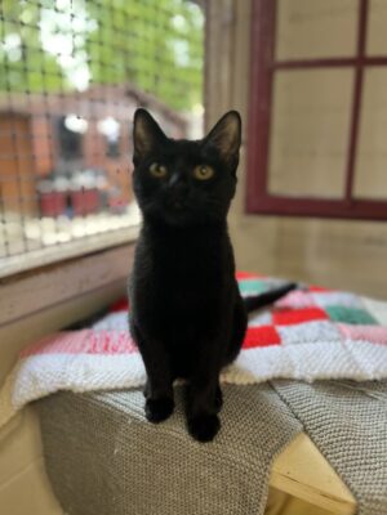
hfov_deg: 53.1
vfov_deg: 67.3
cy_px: 258
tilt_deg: -15.3
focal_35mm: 26
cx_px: 194
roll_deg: +1.0
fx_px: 388
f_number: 1.6
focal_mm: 5.1
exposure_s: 1/50
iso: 80
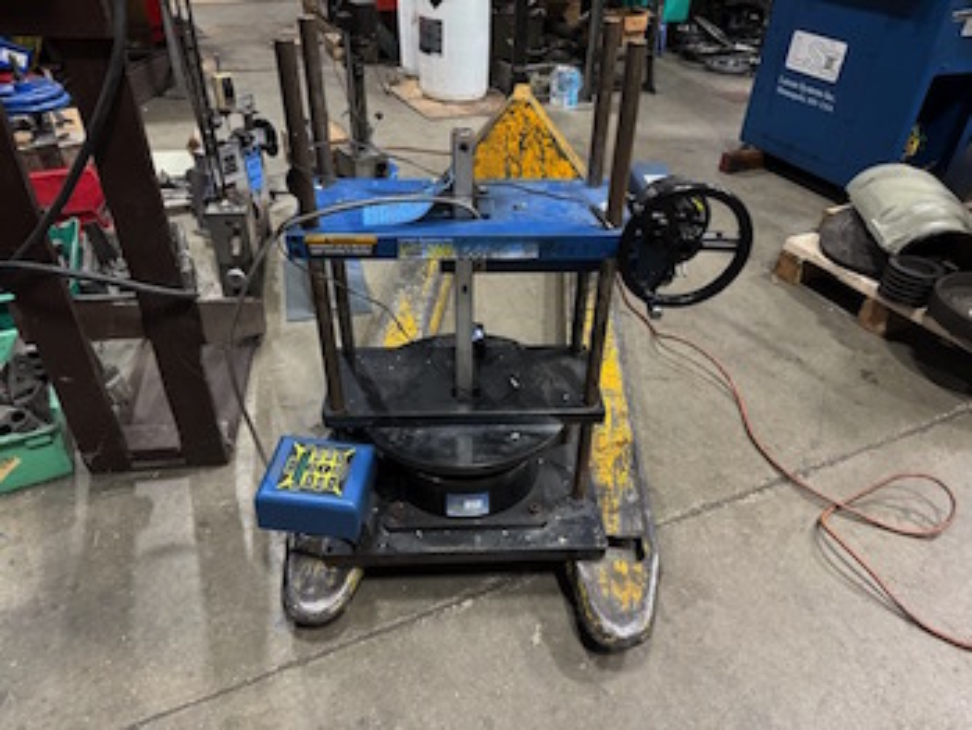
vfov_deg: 56.9
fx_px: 674
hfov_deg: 71.6
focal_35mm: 24
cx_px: 486
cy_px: 365
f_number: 1.78
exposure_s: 1/60
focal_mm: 6.86
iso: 640
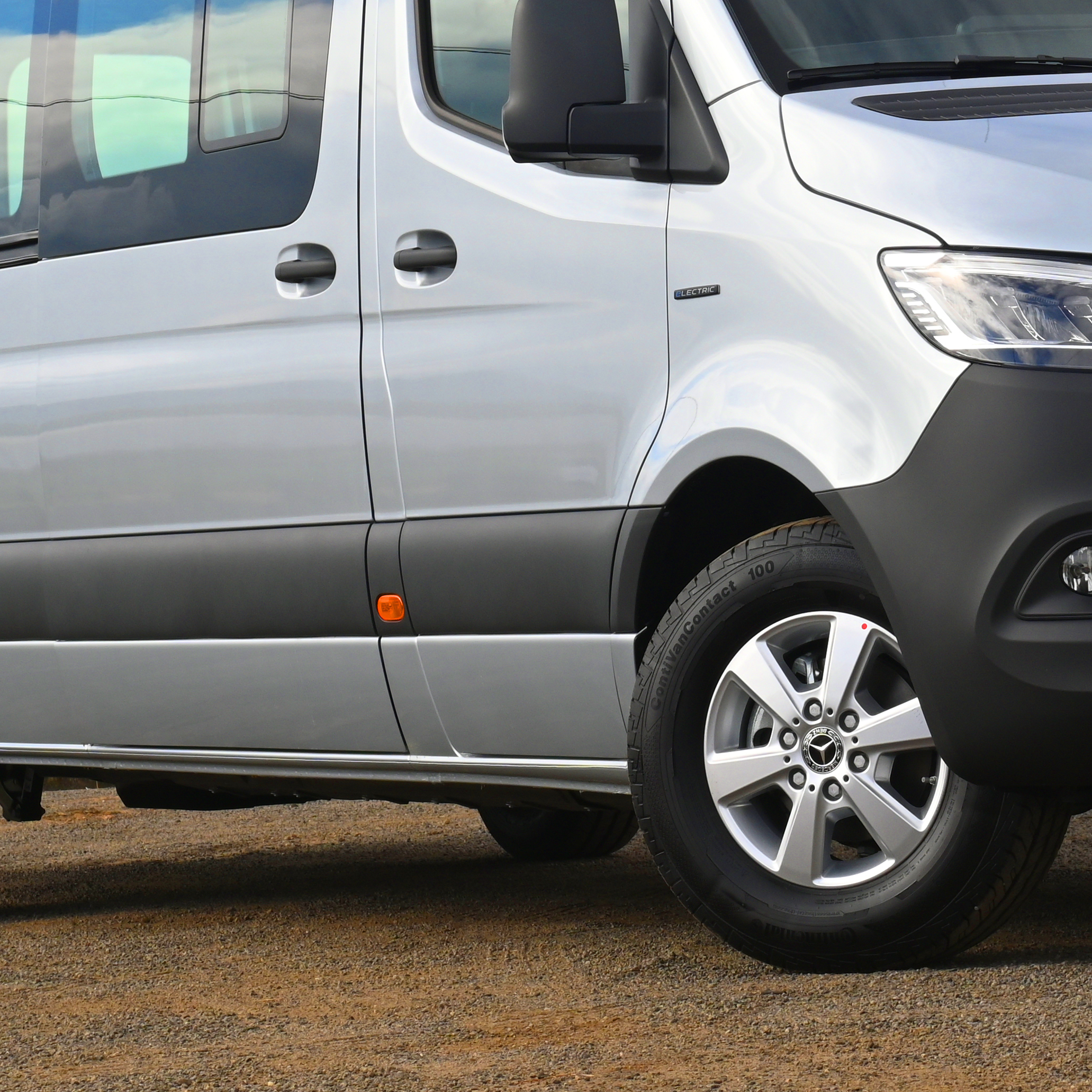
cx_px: 861
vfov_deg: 11.8
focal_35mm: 147
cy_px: 172
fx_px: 5246
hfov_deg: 11.8
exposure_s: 1/160
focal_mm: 44
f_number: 10
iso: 160
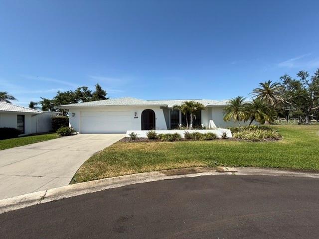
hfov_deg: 102.1
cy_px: 120
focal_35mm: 14
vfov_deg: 85.7
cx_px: 160
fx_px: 129
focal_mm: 2.22
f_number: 2.2
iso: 50
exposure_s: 1/2410
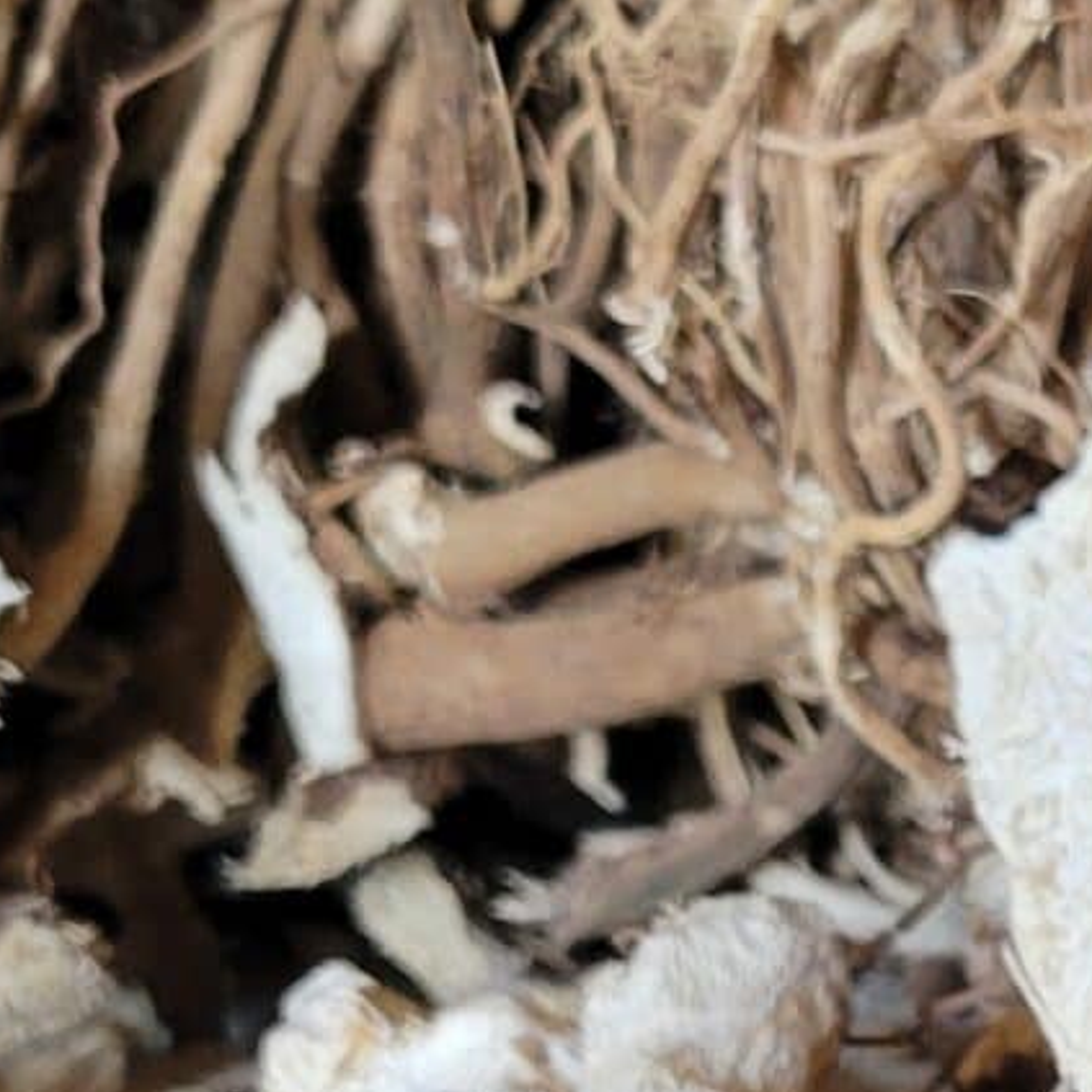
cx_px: 1624
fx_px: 4961
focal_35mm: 139
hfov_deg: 12.0
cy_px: 1234
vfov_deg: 12.3
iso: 160
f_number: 1.8
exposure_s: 1/40
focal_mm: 5.4
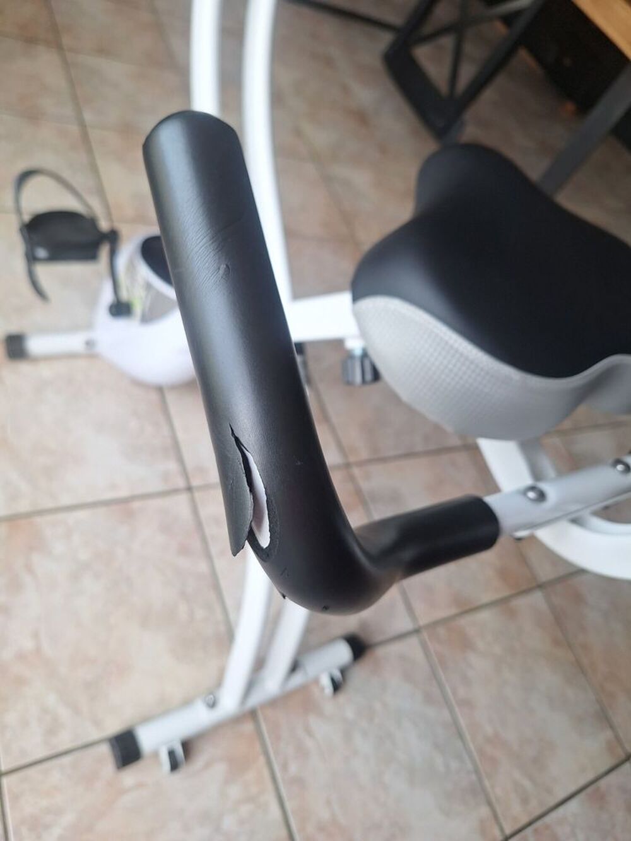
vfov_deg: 73.9
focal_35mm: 23
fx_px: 559
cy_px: 420
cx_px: 316
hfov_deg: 58.9
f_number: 1.8
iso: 40
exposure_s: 1/100
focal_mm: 5.54
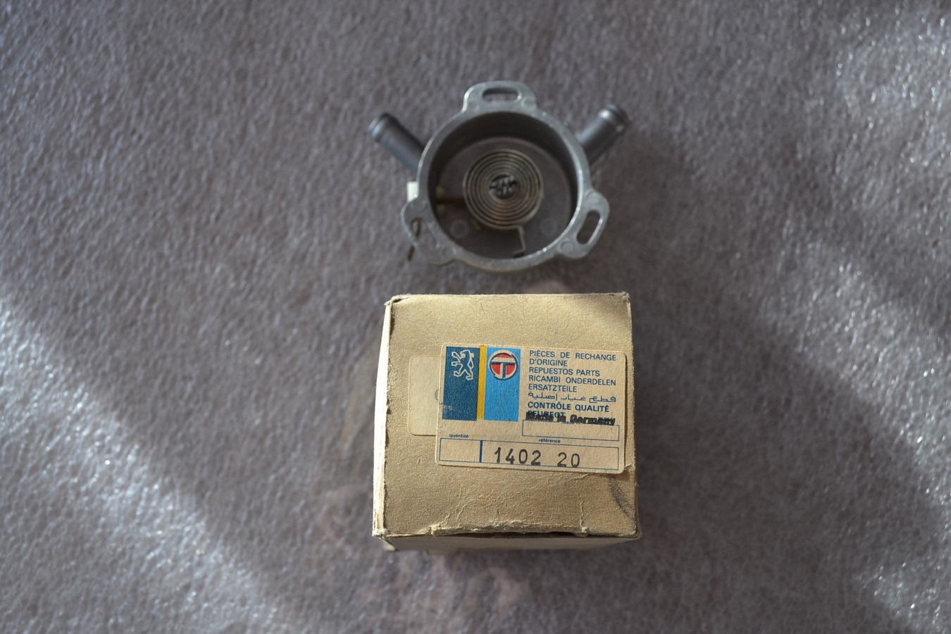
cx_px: 476
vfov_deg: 34.2
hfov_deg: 49.6
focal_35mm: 39
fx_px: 1030
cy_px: 317
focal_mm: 26
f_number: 5.6
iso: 400
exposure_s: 1/125
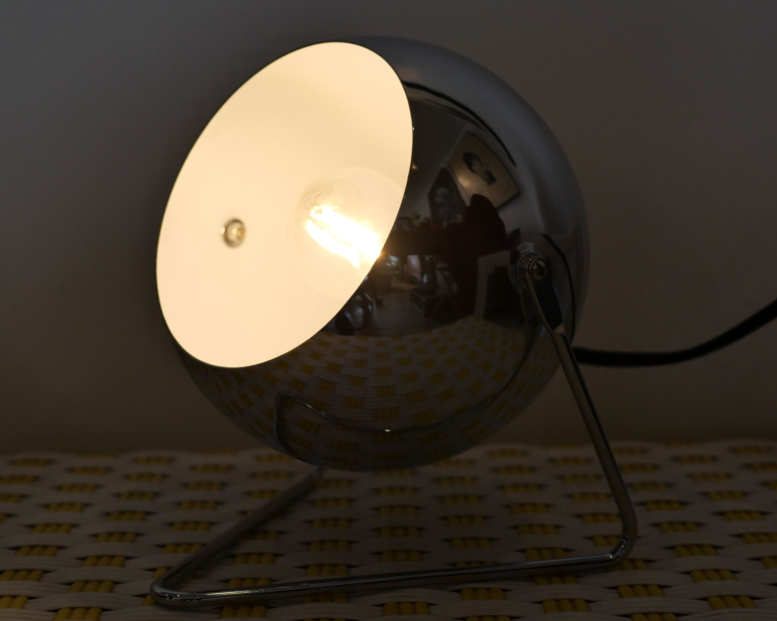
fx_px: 1518
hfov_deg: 28.7
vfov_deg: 23.1
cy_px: 241
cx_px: 388
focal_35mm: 66
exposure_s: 1/500
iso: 200
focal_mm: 25
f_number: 3.5
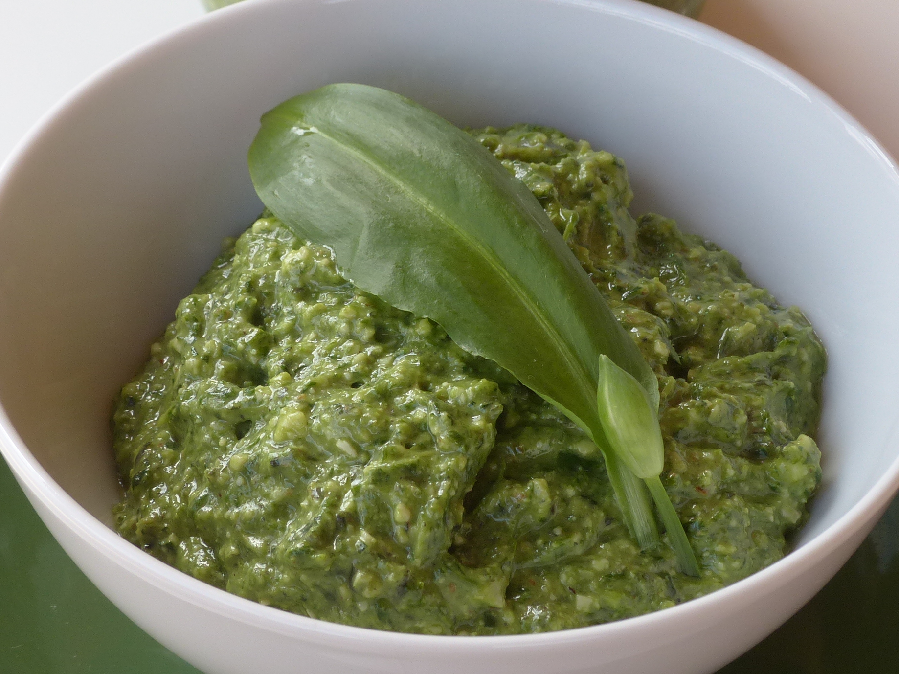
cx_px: 475
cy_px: 341
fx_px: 7011
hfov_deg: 7.3
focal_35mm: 270
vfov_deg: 5.5
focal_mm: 27.4
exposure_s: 1/250
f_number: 4
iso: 100
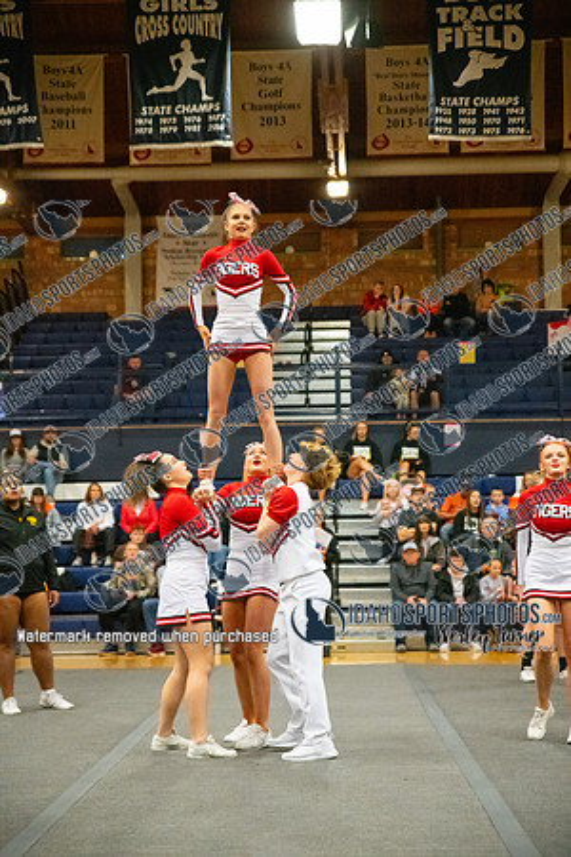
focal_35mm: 68
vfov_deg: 29.7
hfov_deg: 20.0
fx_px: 1618
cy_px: 428
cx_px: 286
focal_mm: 68
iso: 10000
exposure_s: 1/1000
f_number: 3.2
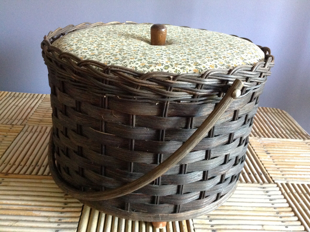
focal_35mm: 35
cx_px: 155
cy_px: 116
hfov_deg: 52.7
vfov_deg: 40.6
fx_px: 313
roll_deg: -4.9
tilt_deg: -24.1
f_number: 2.4
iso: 500
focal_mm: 4.28
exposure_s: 1/15
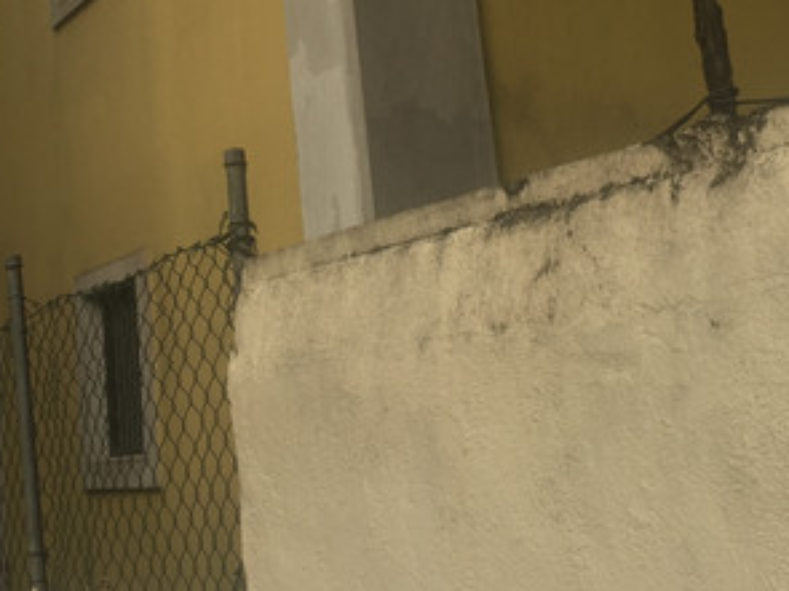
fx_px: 1435
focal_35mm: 63
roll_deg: +4.4
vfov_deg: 22.5
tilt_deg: +14.3
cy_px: 16
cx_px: 302
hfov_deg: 30.6
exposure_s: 1/120
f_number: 2.2
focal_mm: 4.15
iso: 32
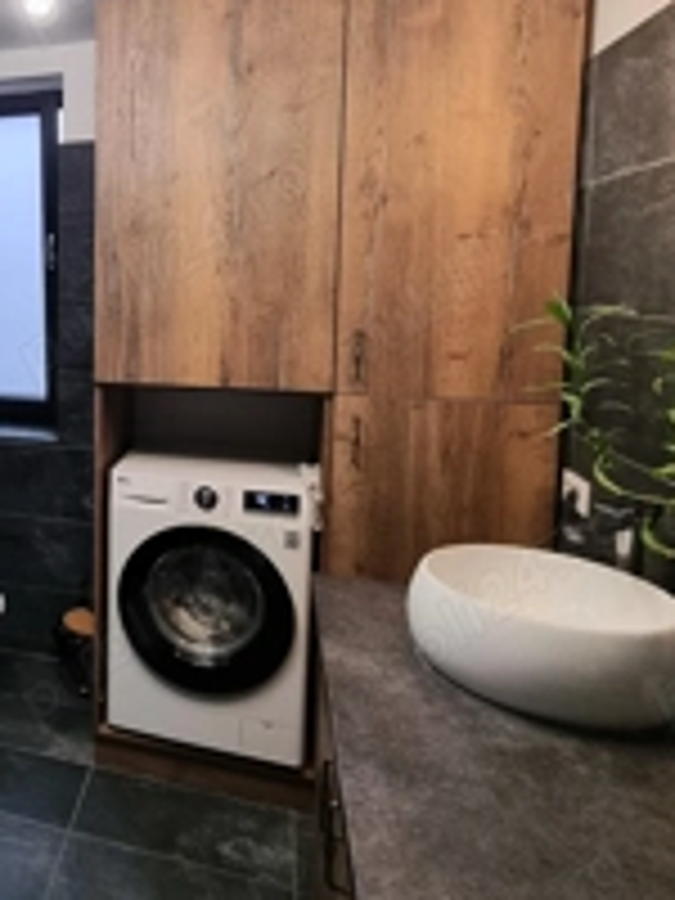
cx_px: 4
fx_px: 676
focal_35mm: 26
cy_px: 342
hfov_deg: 45.1
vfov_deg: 66.4
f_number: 2.2
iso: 125
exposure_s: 1/50
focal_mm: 2.2
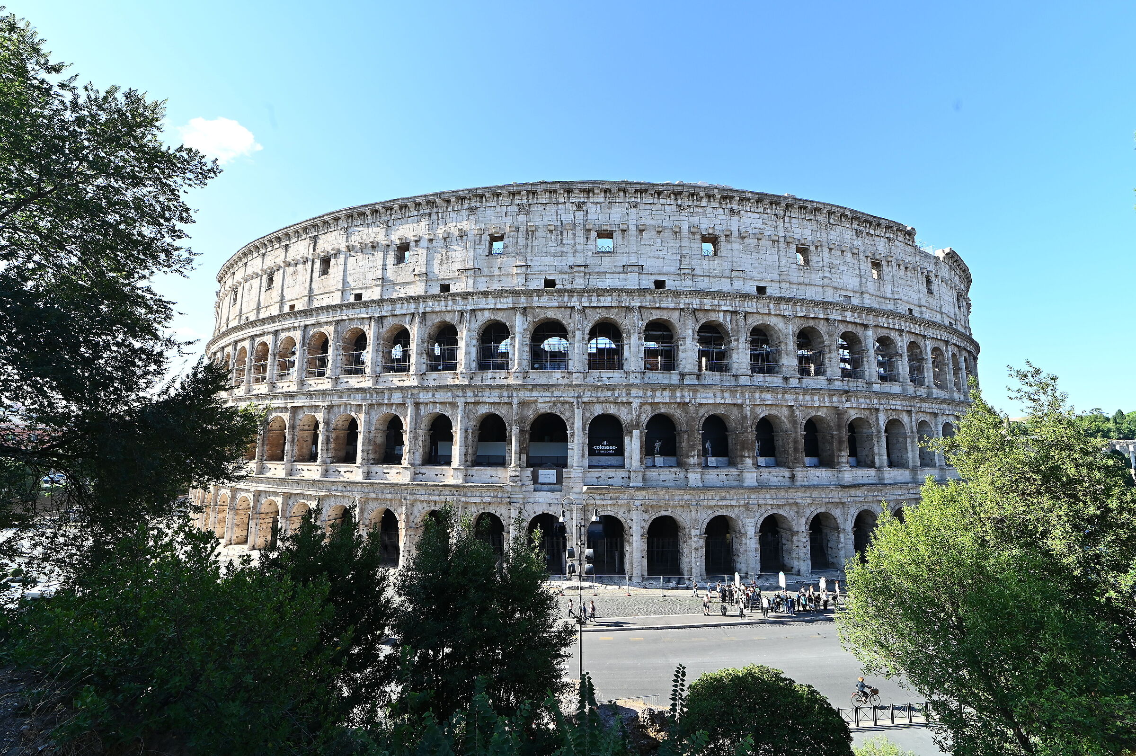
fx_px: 441
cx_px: 568
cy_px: 378
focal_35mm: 14
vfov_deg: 81.1
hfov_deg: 104.3
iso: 450
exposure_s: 1/200
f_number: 11
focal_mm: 14
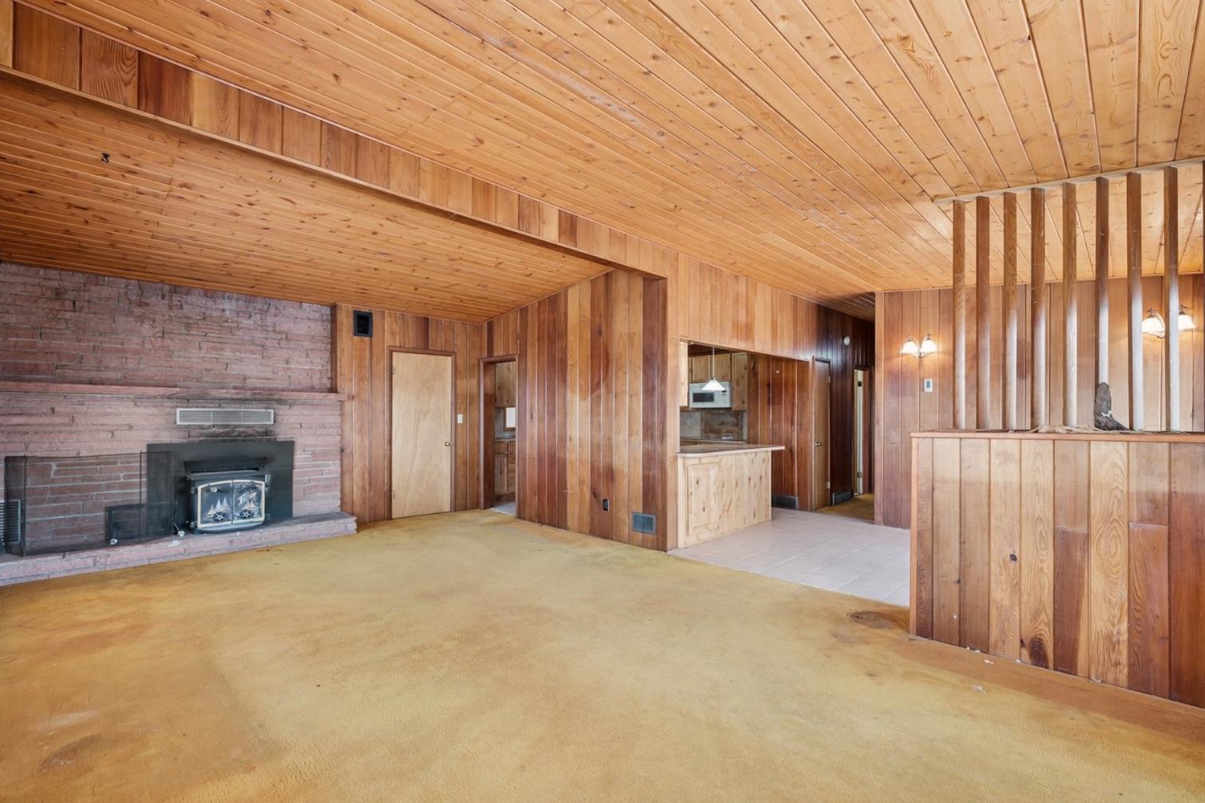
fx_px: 536
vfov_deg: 73.7
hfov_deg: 96.7
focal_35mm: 16
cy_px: 417
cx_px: 602
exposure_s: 1
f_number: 11
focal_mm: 15
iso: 100
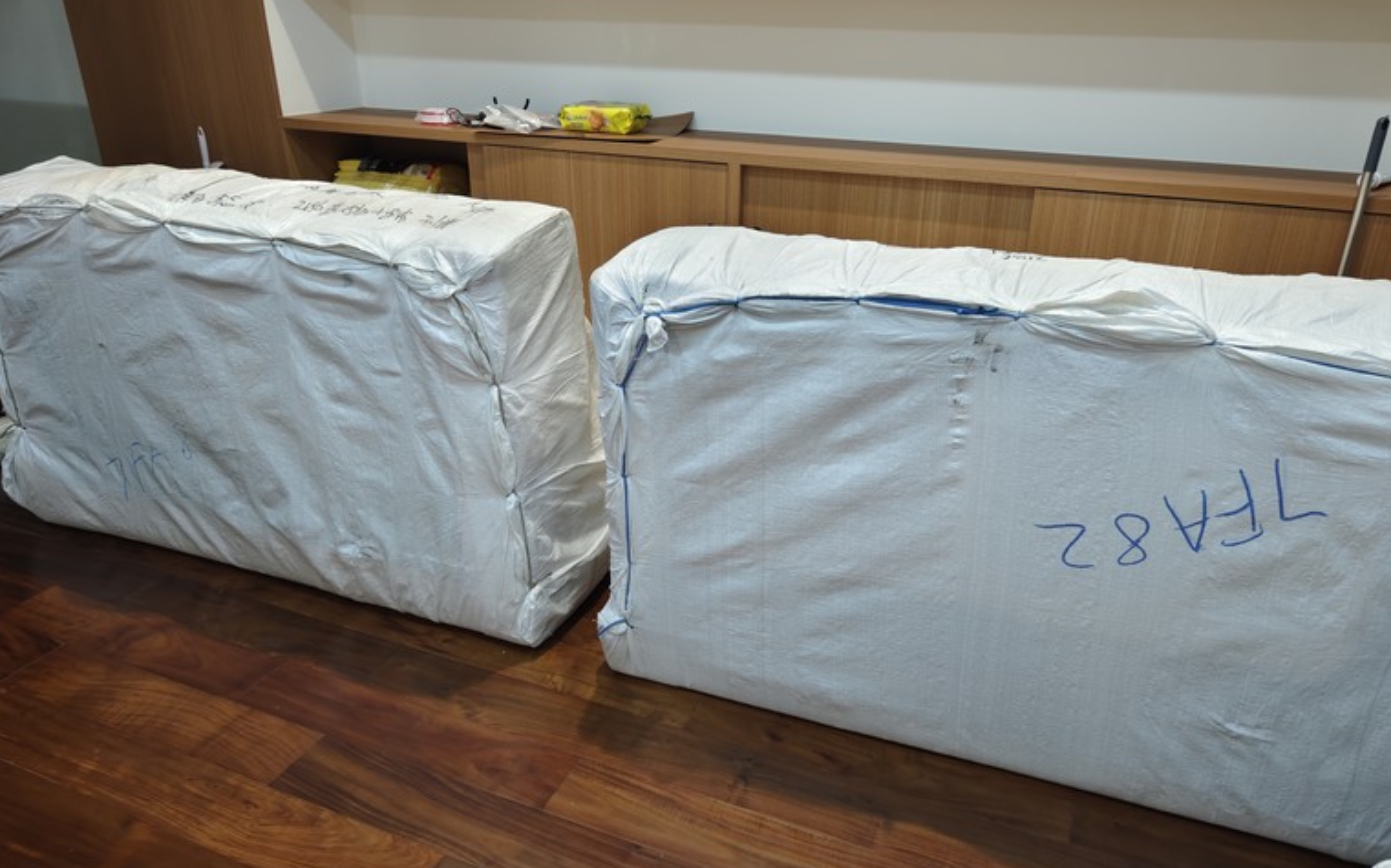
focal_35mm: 25
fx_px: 947
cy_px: 414
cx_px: 695
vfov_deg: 49.2
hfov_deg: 72.6
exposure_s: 1/100
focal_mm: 8.67
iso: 156
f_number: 1.75
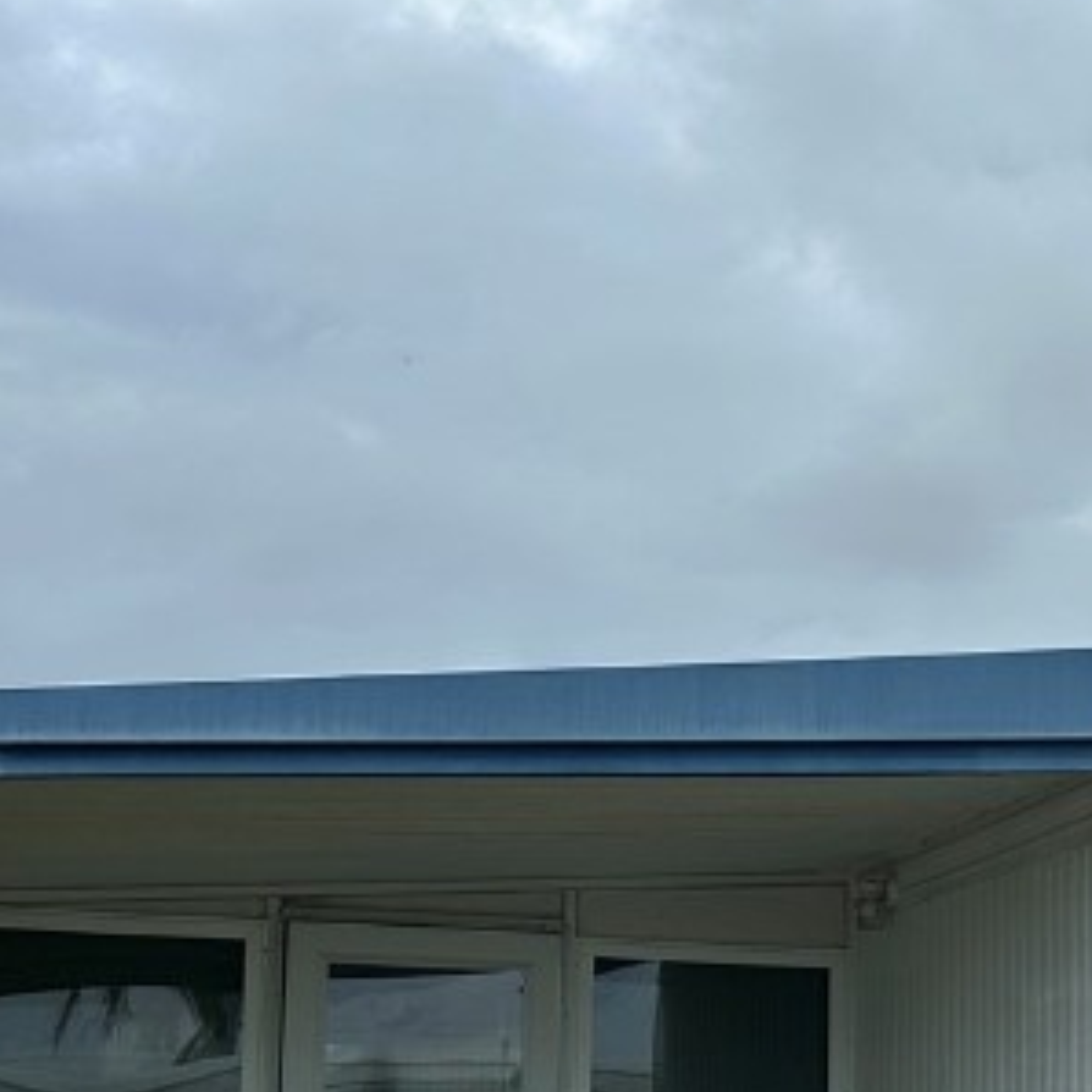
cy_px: 938
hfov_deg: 22.6
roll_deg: +0.1
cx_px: 1132
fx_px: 2605
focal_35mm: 73
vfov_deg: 23.2
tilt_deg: +6.7
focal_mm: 6.86
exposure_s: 1/3861
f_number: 1.78
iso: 80
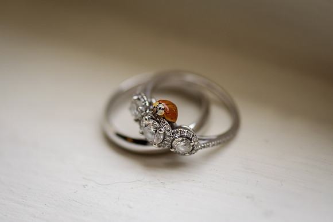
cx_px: 166
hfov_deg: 13.0
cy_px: 111
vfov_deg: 8.7
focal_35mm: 158
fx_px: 1457
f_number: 3.3
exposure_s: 1/125
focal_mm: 105
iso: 125
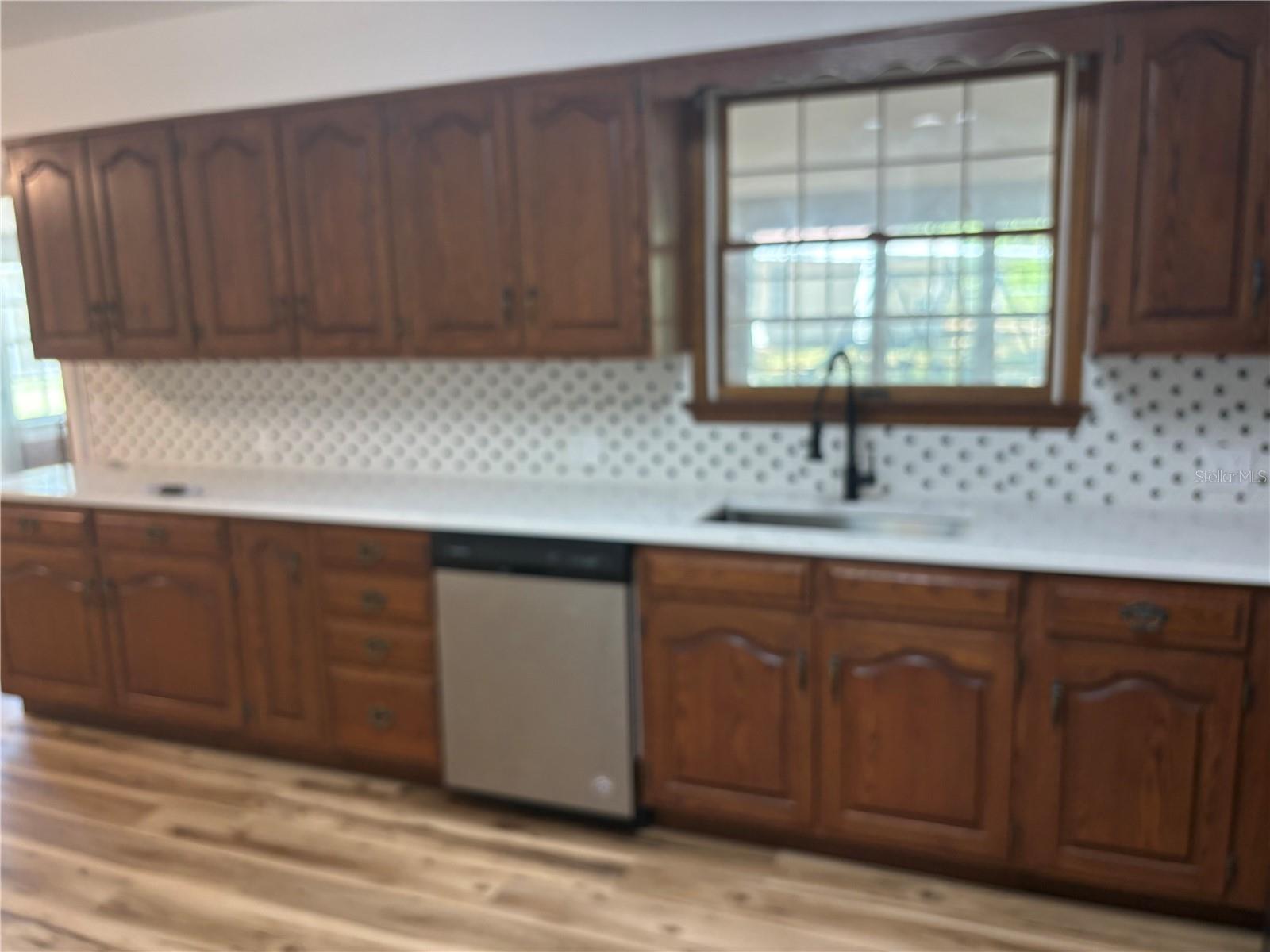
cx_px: 635
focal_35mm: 26
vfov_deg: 53.1
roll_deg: +1.7
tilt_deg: -10.1
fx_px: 954
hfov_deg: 67.3
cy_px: 476
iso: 100
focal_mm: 5.96
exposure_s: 1/120
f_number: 1.6
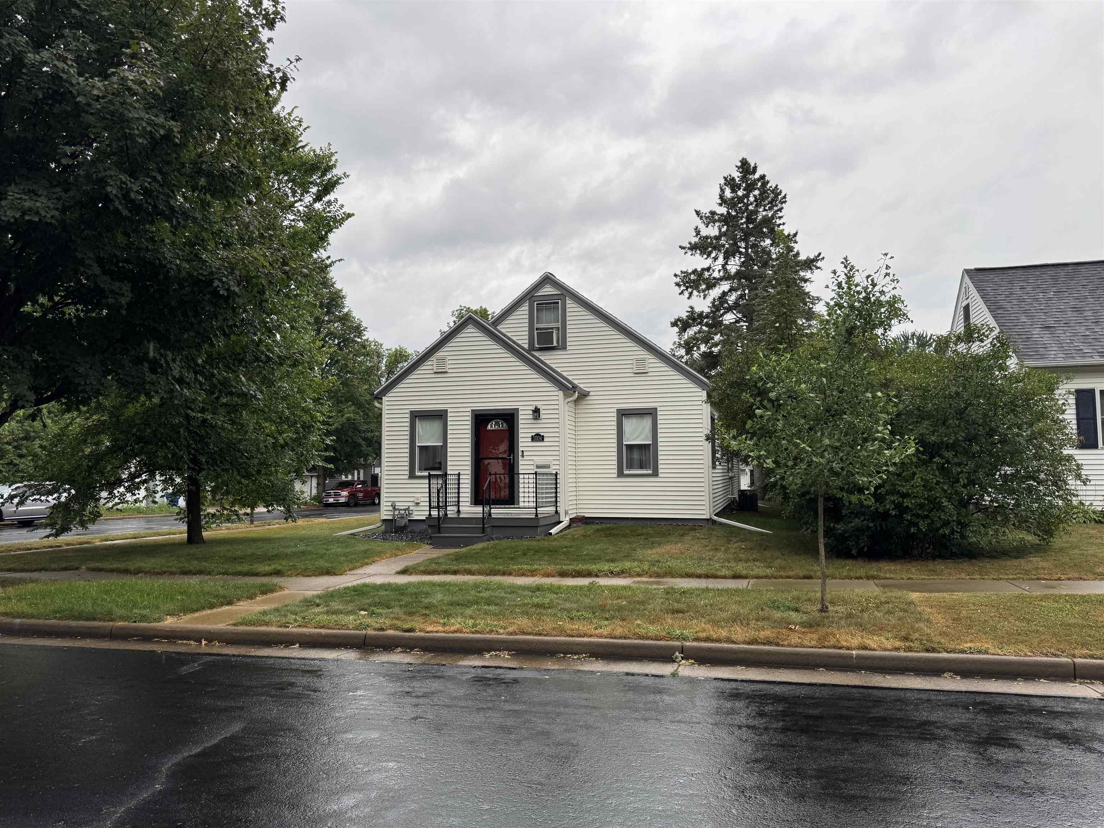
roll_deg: +0.2
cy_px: 414
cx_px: 552
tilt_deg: +4.3
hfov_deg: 71.6
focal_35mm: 24
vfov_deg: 56.8
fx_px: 765
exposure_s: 1/477
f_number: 1.78
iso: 80
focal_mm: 6.76
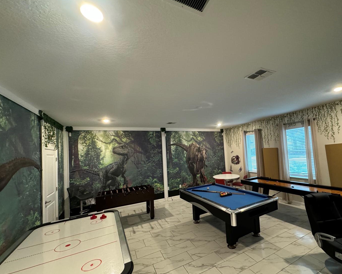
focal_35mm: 16
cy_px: 143
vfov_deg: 80.3
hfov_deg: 92.4
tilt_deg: +1.6
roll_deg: +3.8
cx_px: 198
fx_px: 162
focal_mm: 2.22
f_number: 2.2
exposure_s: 1/60
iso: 500
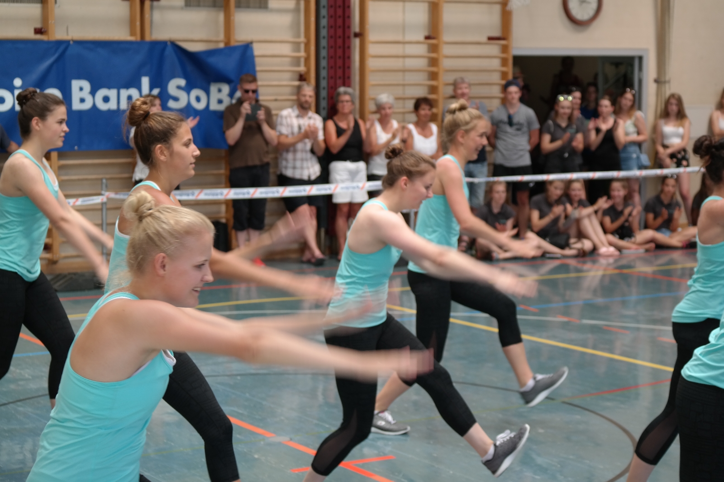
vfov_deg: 17.7
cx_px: 362
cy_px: 241
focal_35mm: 77
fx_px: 1548
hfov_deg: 26.3
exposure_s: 1/80
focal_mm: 50
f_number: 4
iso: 200
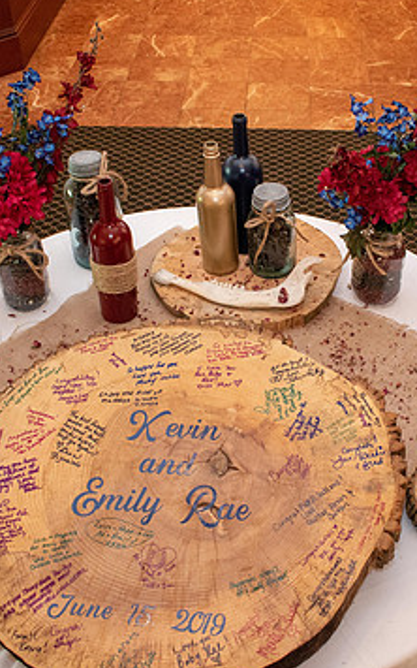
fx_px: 818
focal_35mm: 45
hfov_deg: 28.5
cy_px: 321
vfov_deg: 44.3
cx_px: 270
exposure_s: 1/30
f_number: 4
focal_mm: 18
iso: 1600
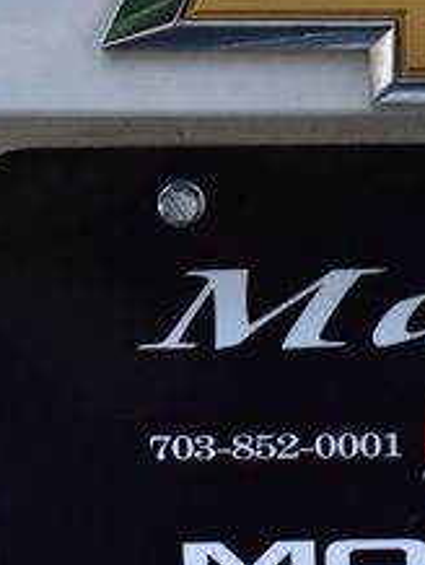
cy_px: 249
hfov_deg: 7.7
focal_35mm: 190
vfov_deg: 10.4
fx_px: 3111
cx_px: 549
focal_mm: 45
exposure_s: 1/80
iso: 400
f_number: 8
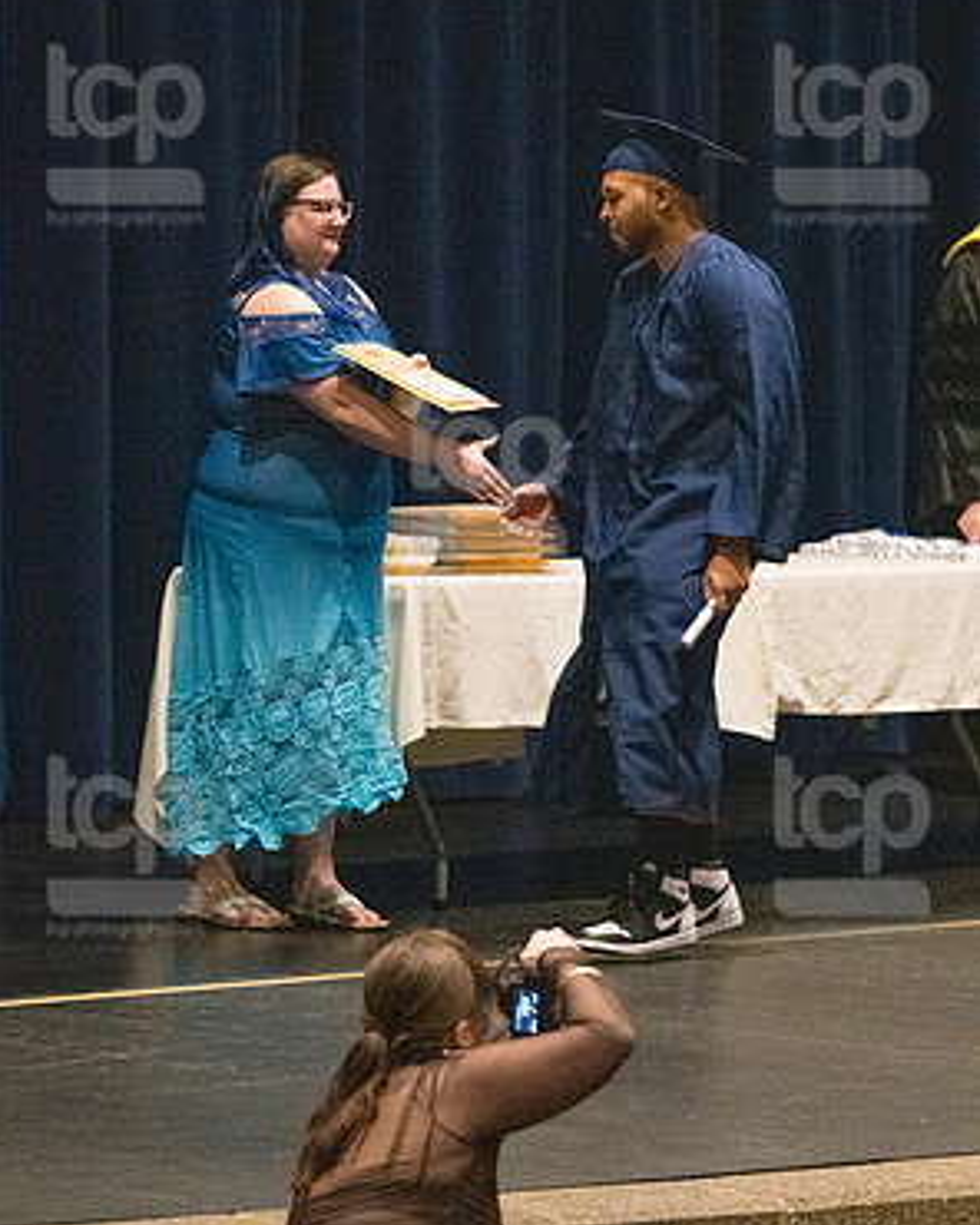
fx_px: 6490
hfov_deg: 8.6
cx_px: 488
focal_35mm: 179
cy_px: 487
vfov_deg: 10.8
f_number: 3.2
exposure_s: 1/400
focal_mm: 105
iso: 10000
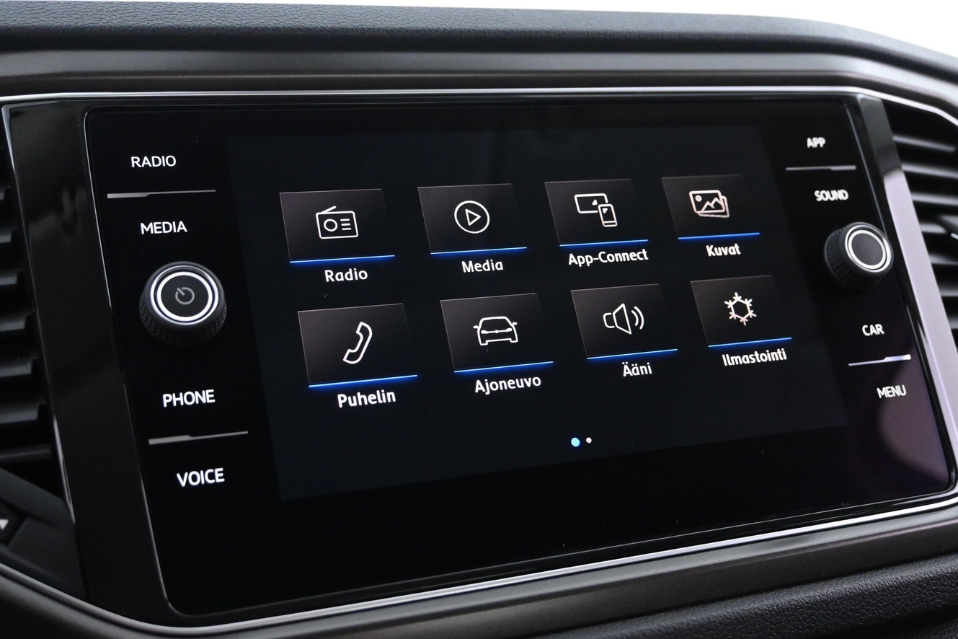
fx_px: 1046
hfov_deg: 49.2
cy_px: 340
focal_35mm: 39
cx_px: 488
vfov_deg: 33.9
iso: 3200
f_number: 4
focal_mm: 21.5
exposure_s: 1/25
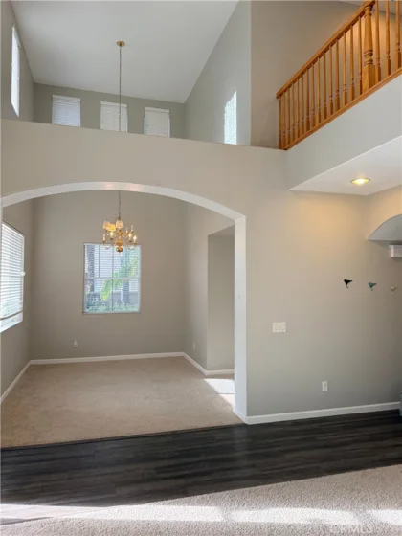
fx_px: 372
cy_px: 268
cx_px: 201
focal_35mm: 24
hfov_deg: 56.8
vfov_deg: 71.6
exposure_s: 1/194
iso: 160
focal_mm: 6.76
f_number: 1.78
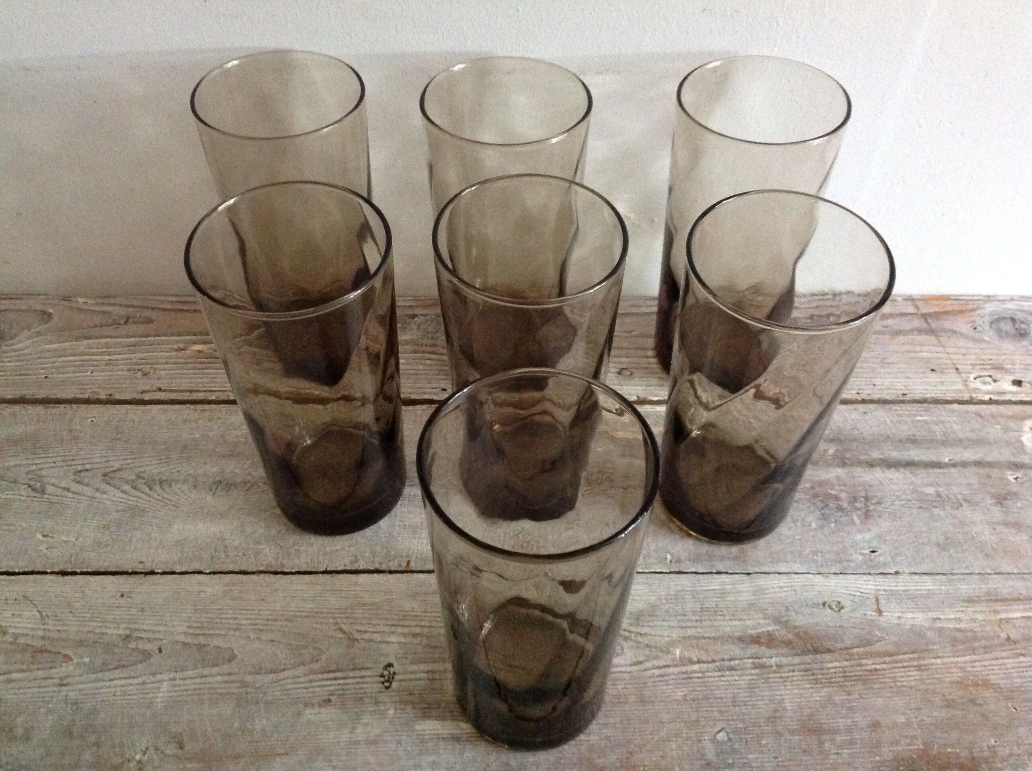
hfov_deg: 52.7
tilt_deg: -49.3
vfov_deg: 40.6
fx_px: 1042
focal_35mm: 35
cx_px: 516
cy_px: 386
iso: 640
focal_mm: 4.28
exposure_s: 1/15
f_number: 2.4
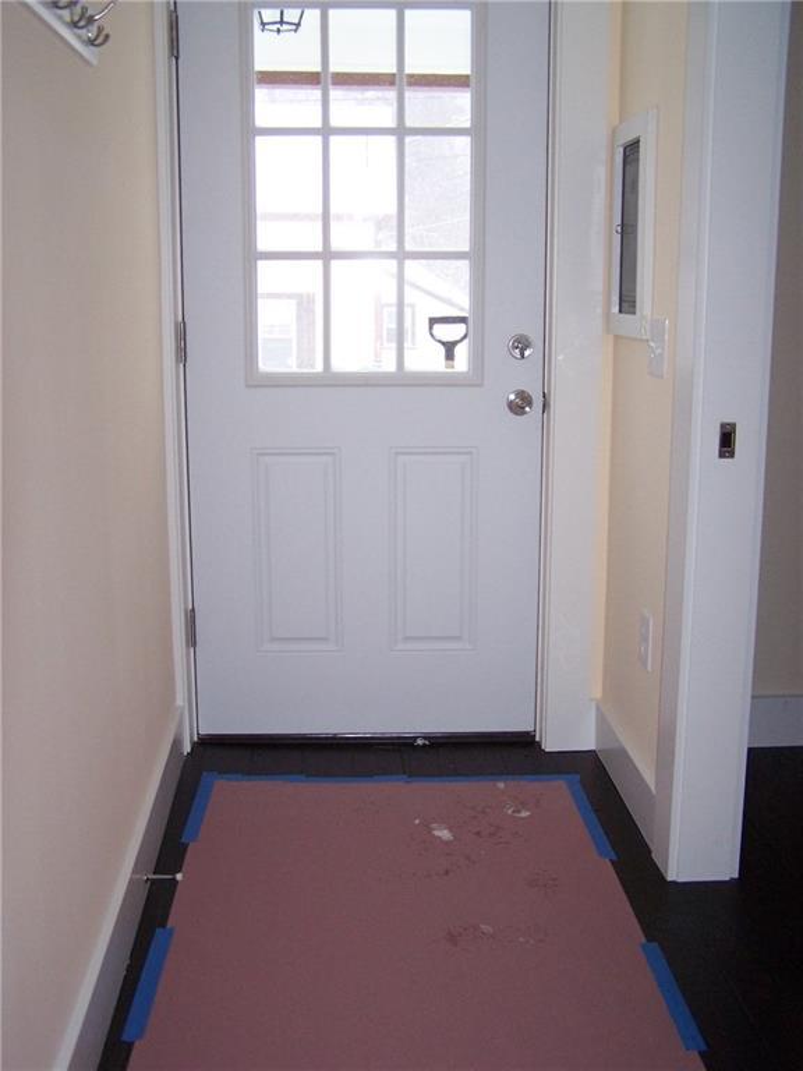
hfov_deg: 37.7
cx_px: 402
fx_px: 1175
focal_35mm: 38
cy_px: 536
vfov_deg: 49.0
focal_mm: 6.3
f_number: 2.8
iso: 140
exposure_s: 1/60
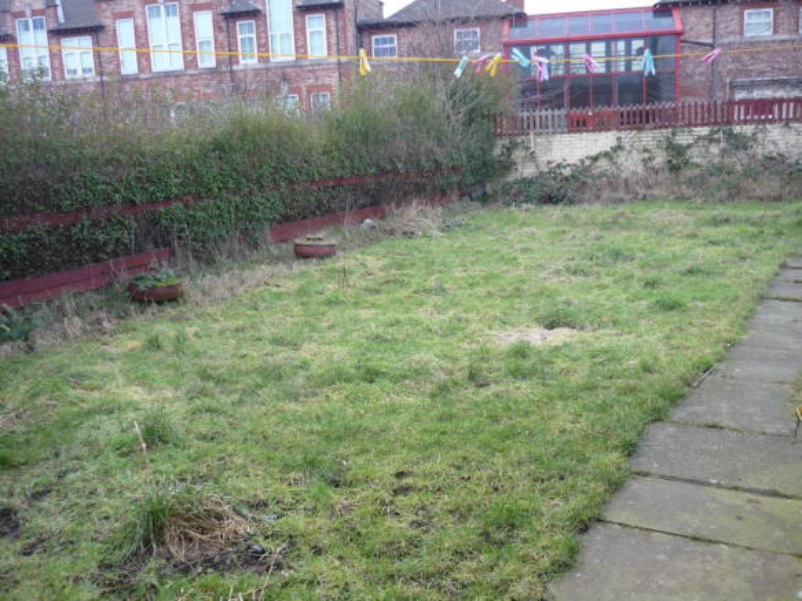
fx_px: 764
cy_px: 300
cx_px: 401
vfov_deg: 42.9
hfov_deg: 55.4
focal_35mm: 33
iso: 100
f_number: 2.8
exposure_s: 1/40
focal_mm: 5.5
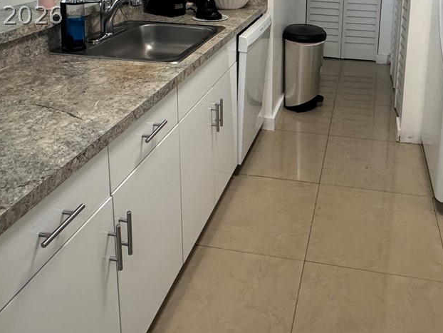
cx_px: 281
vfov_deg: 36.4
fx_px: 461
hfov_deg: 50.7
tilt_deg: -12.4
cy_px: 15
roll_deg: -1.8
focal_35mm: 36
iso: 320
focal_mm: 2.22
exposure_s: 1/120
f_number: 2.2
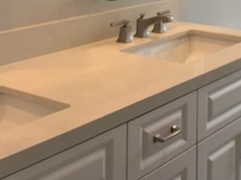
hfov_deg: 24.2
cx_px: 223
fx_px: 542
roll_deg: -0.5
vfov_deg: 17.8
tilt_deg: -2.3
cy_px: -44
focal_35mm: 78
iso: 40
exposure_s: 1/60
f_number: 2.2
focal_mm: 4.15
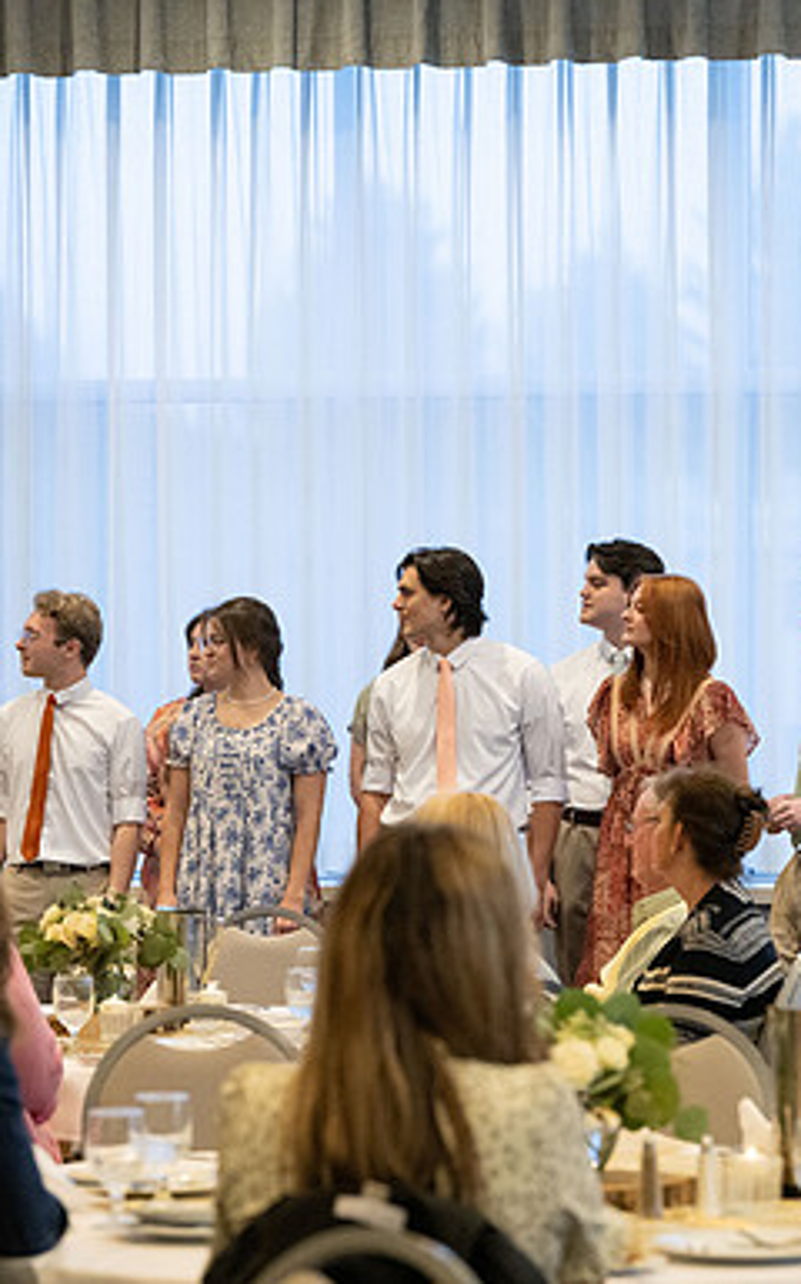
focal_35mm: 143
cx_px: 644
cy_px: 642
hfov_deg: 9.1
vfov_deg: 14.6
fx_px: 5004
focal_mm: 93
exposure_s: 1/320
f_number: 4
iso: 3200
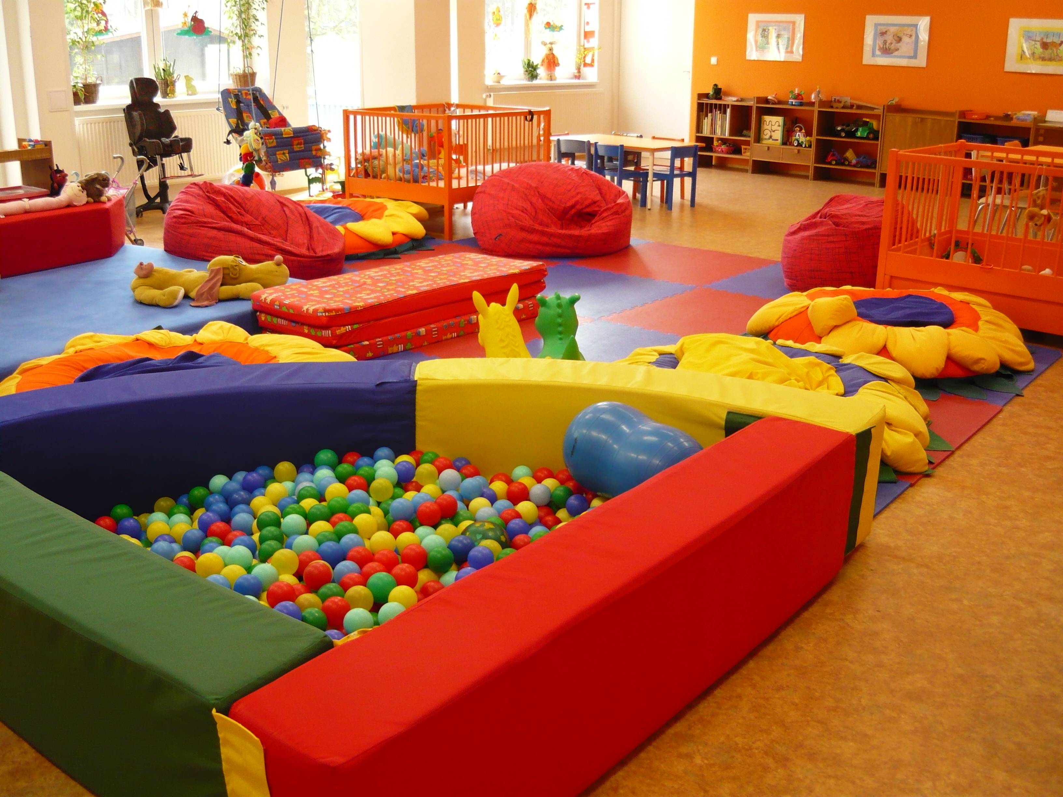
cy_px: 398
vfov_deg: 42.9
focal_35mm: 33
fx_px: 1013
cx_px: 532
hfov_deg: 55.4
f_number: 2.8
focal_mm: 5.5
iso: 250
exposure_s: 1/60
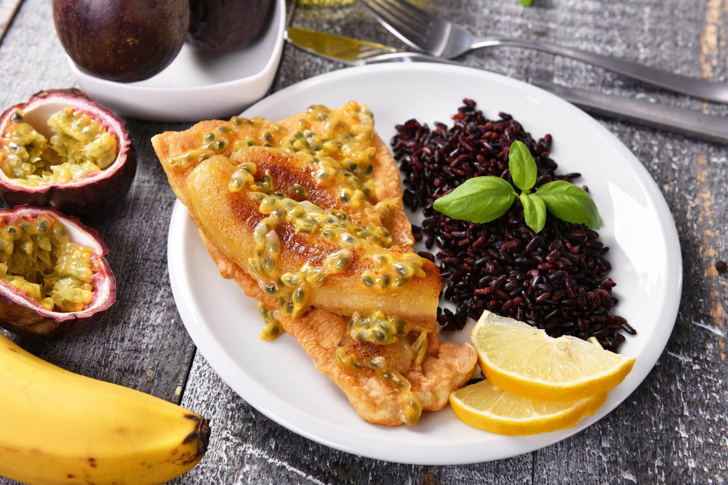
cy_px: 242
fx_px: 1112
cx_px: 364
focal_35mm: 55
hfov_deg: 36.2
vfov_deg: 24.6
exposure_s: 1/160
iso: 80
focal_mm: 55
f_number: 9
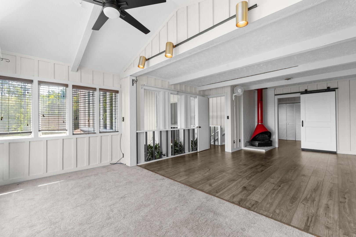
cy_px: 118
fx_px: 148
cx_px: 178
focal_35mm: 15
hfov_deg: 100.4
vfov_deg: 77.3
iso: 100
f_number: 4.5
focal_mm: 10
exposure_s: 1/30
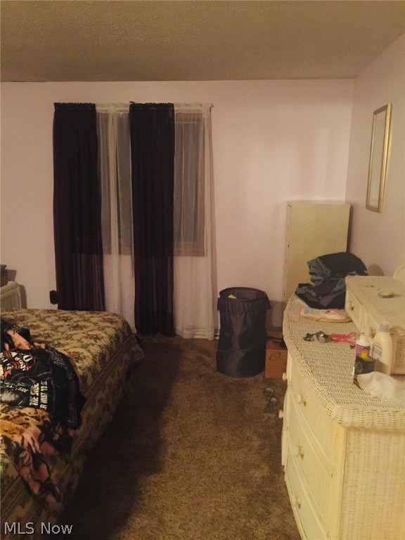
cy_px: 270
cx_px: 202
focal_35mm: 29
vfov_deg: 61.7
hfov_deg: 48.2
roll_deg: -1.5
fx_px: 452
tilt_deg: -11.2
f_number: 2.2
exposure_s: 1/4
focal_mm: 4.15
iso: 200
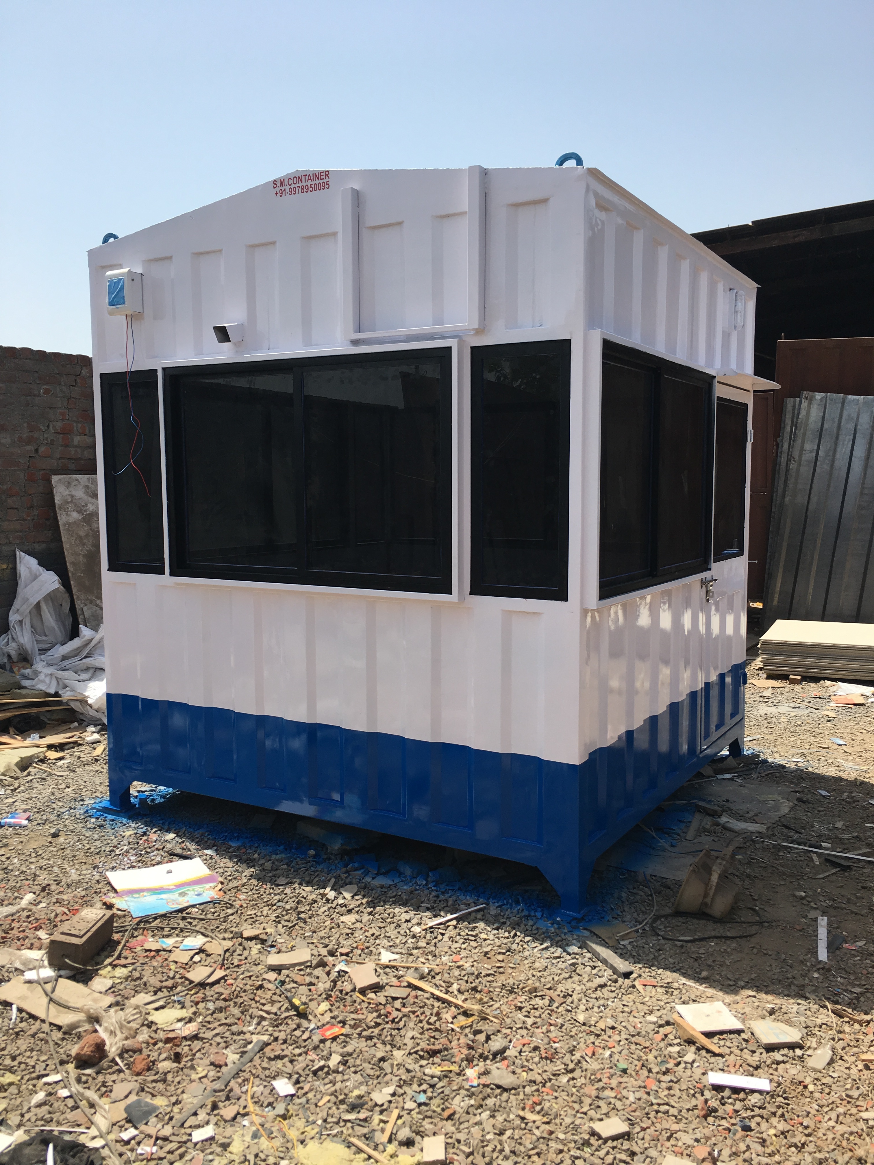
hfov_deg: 48.2
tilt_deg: -6.0
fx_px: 976
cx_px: 437
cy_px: 582
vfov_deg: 61.7
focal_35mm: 29
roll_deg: -0.5
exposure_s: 1/1603
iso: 25
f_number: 2.2
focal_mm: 4.15
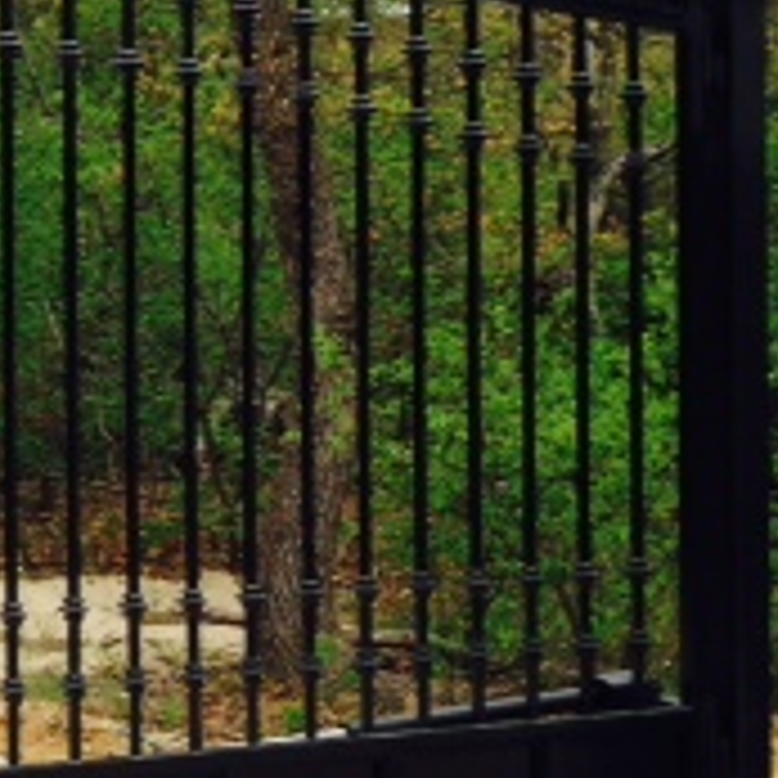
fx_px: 2746
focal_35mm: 108
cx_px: -504
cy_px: 288
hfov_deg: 14.6
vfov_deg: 16.1
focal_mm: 4.12
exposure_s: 1/733
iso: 50
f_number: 2.4
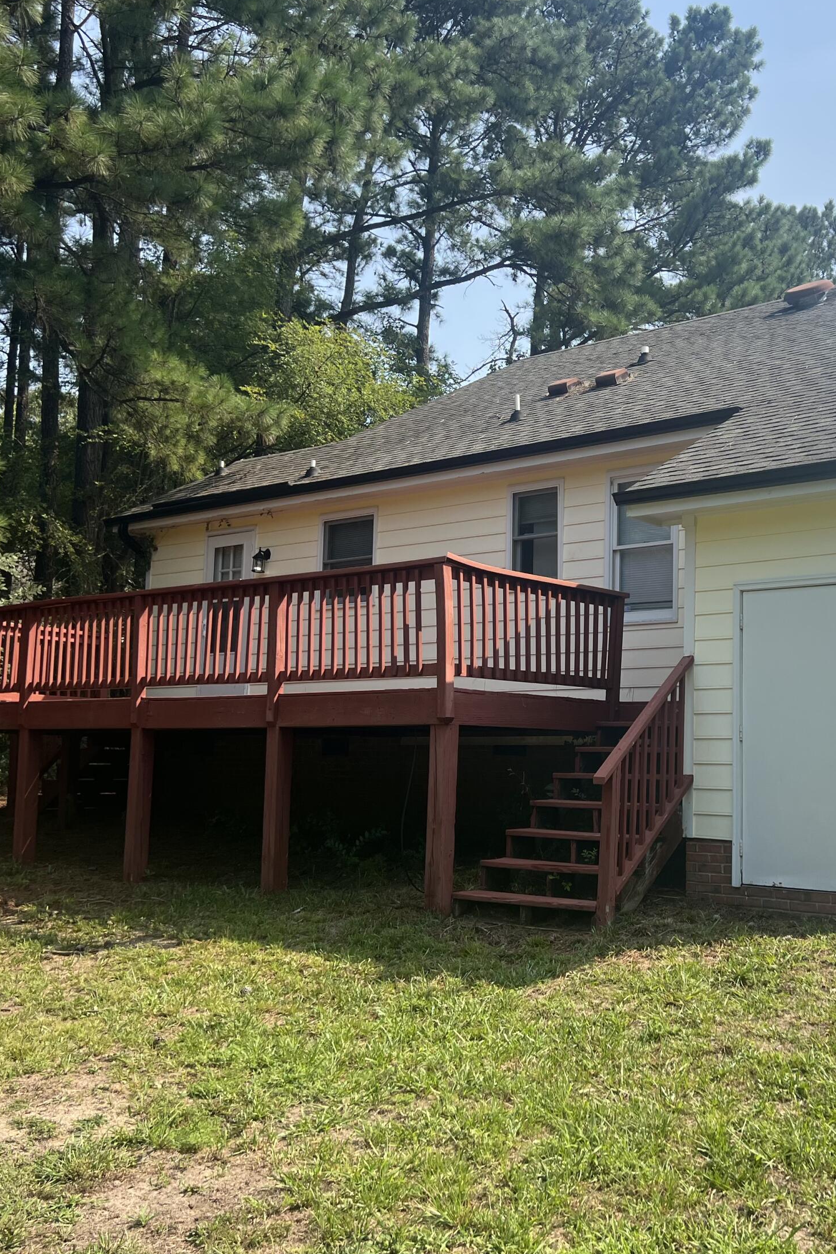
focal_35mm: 37
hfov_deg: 35.4
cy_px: 635
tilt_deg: +5.6
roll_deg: -2.0
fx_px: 1289
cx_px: 590
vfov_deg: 51.9
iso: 50
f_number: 1.5
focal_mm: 5.7
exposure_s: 1/2208
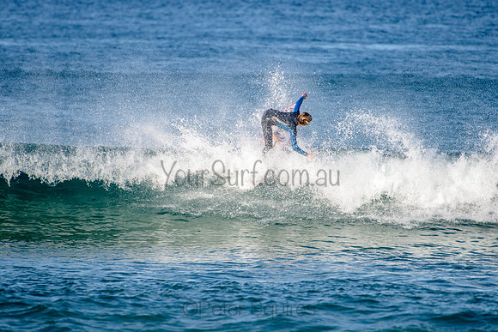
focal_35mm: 613
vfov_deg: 2.2
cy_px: 161
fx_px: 8485
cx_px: 256
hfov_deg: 3.4
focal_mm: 500
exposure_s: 1/2000
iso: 250
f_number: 5.6
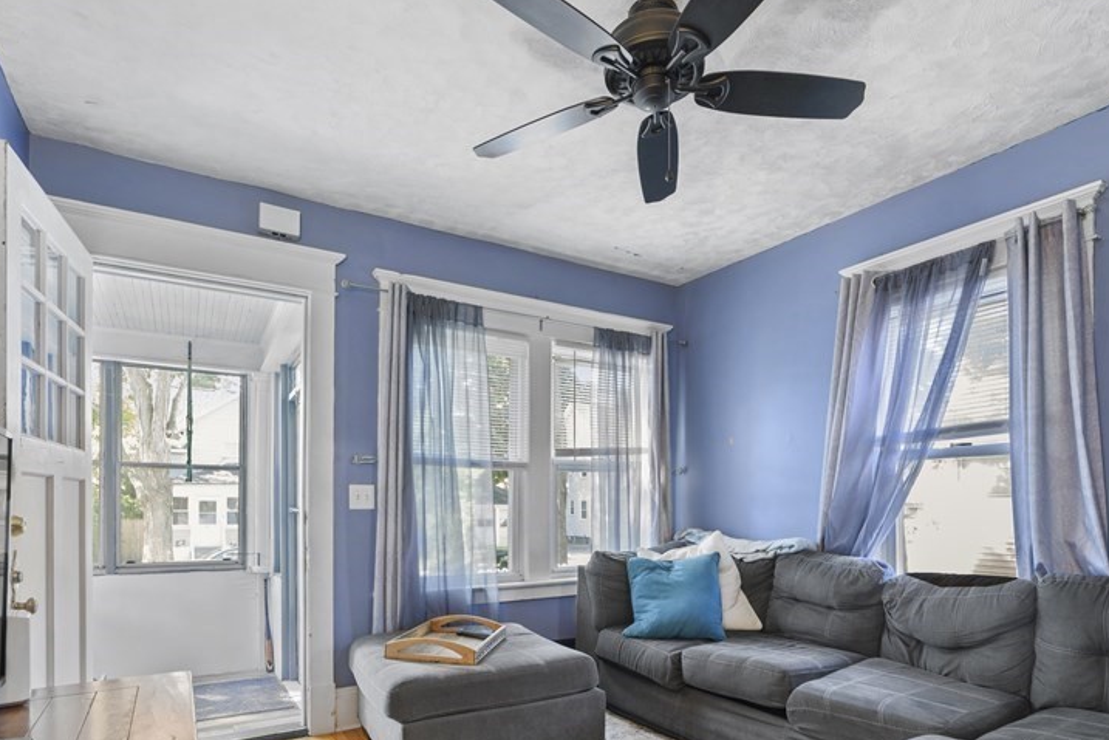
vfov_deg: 60.6
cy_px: 486
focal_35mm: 20
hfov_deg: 84.0
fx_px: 616
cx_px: 561
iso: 400
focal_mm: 14
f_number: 9
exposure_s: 1/1.67
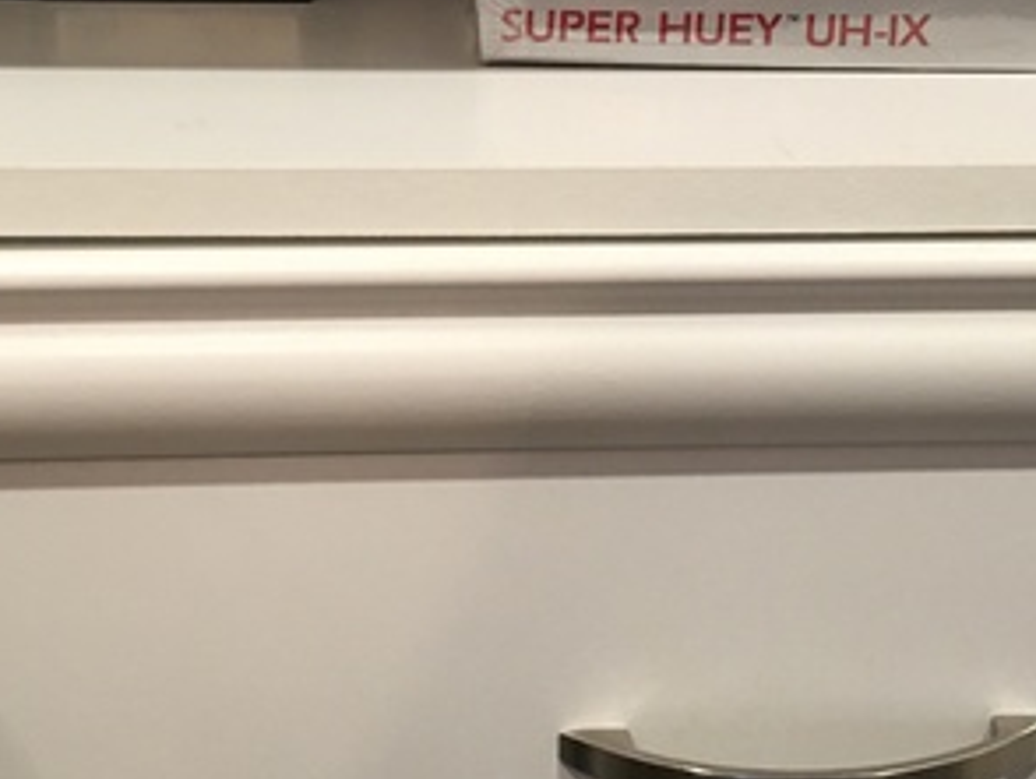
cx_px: 677
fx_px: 2037
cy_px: 11
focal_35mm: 68
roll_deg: -2.0
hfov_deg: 28.4
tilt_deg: -12.5
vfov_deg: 21.0
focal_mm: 4.15
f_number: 2.2
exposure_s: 1/15
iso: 50
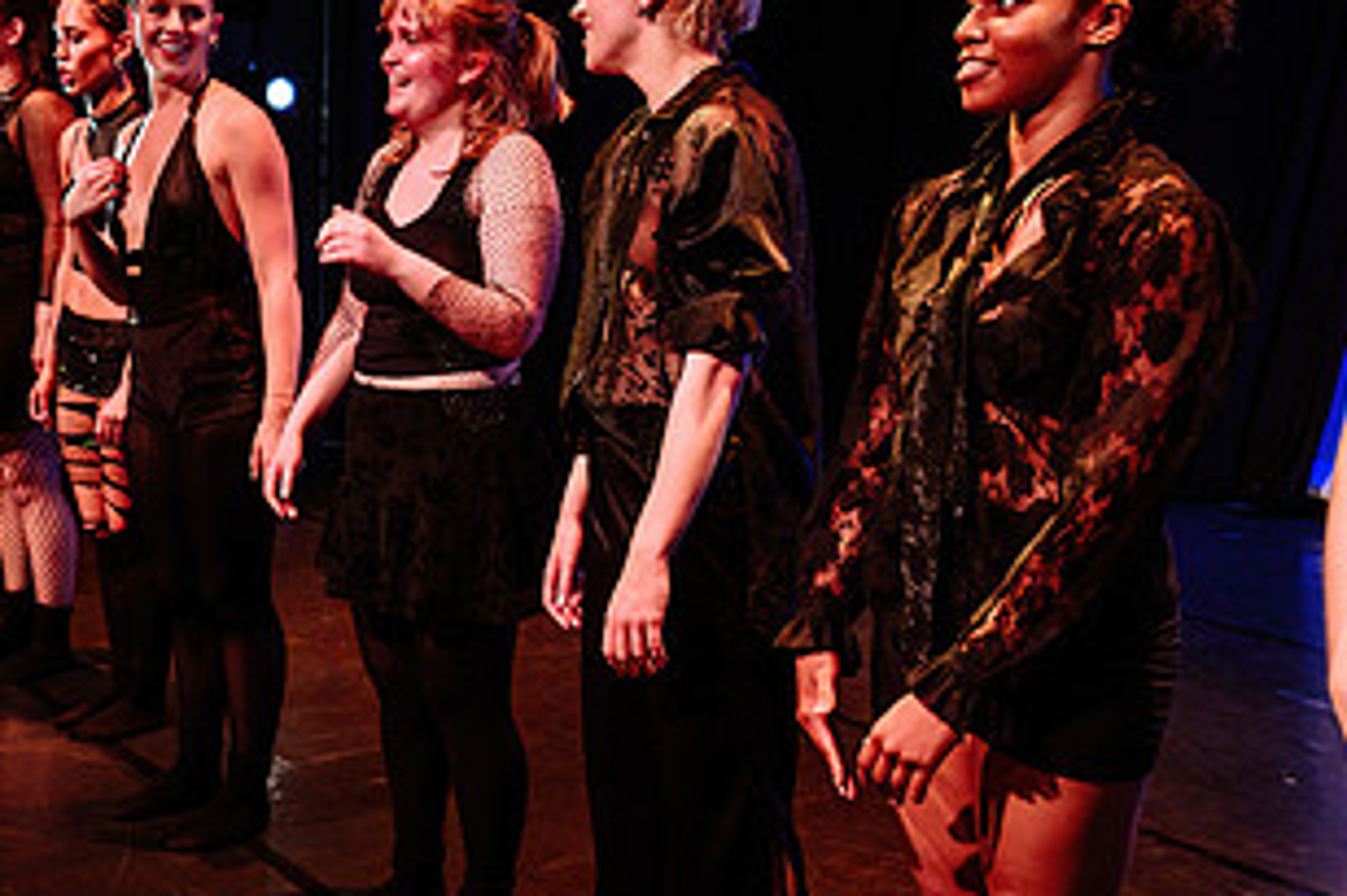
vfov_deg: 26.0
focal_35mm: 52
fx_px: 1945
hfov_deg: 37.0
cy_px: 422
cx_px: 291
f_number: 2.8
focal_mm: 24
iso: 1250
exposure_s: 1/300
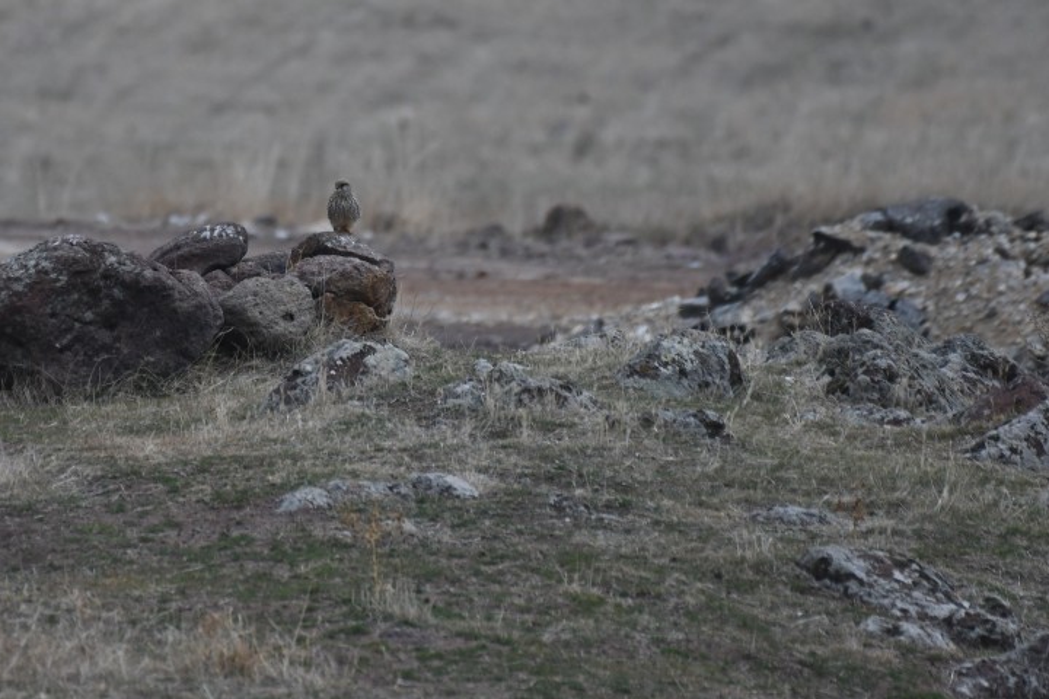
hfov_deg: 1.9
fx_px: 31875
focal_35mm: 1094
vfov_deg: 1.3
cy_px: 323
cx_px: 345
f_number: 5.6
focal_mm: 500
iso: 800
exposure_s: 1/640
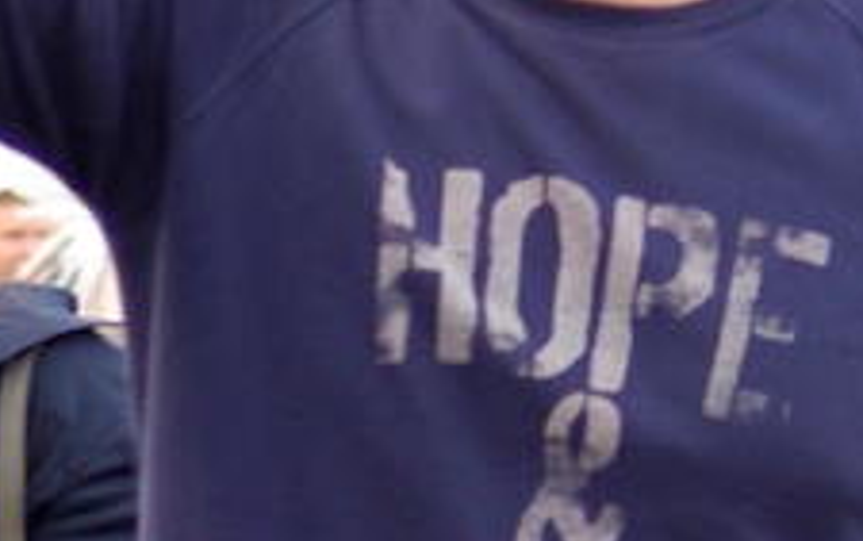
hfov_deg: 7.4
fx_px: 6614
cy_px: 69
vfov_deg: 4.7
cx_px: -165
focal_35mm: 281
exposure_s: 1/125
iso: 200
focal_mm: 50
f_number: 4
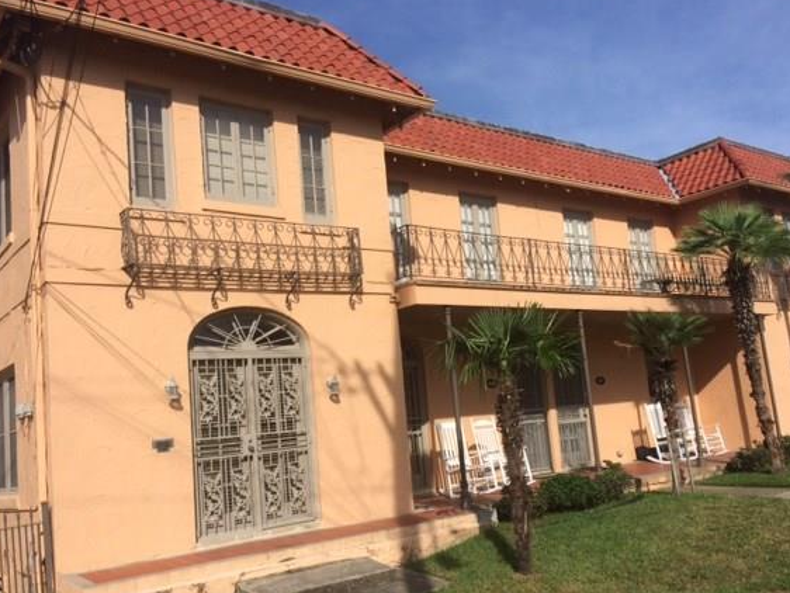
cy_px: 325
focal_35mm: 33
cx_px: 412
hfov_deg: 55.3
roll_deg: +5.4
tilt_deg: +6.6
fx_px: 753
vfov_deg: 42.9
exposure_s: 1/2933
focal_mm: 4.15
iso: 32
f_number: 2.2
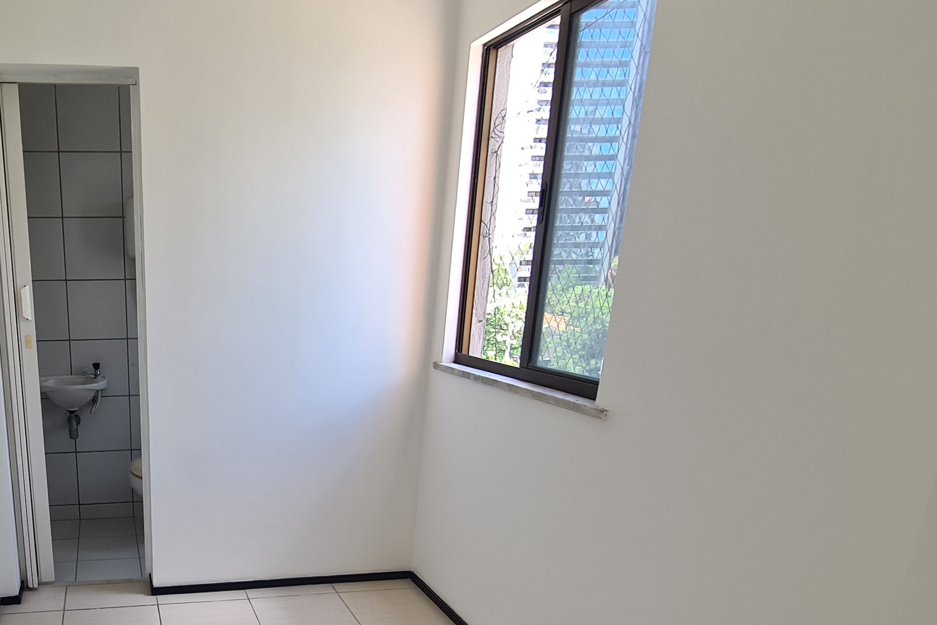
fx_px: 651
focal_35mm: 25
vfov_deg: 49.3
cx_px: 189
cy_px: 466
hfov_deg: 65.2
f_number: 2.2
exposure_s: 1/100
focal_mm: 2.2
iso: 64
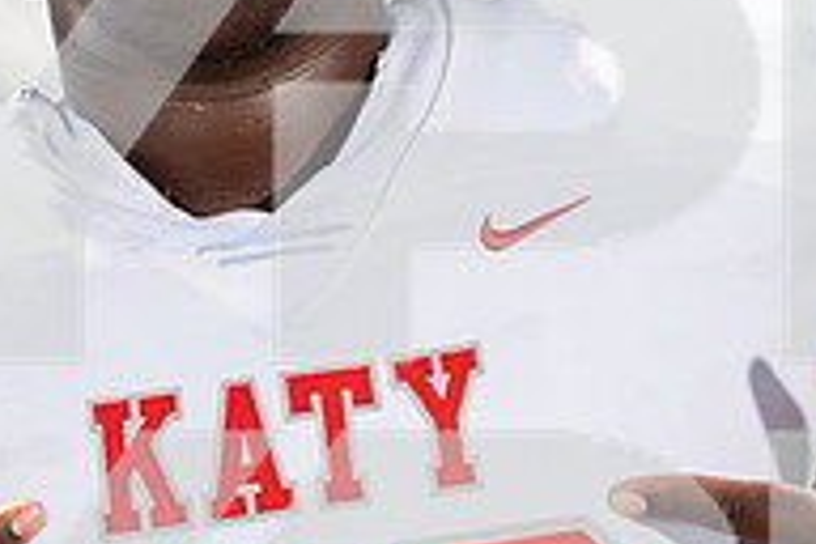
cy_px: 142
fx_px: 3490
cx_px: 191
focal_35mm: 154
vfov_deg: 8.9
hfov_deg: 13.3
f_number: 8
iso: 100
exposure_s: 1/250
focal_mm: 51
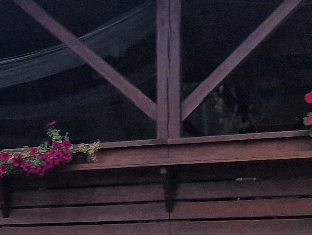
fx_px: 1136
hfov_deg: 12.9
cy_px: 248
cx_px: -373
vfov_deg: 11.6
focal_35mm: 126
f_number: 1.8
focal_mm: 6.4
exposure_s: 1/386
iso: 50
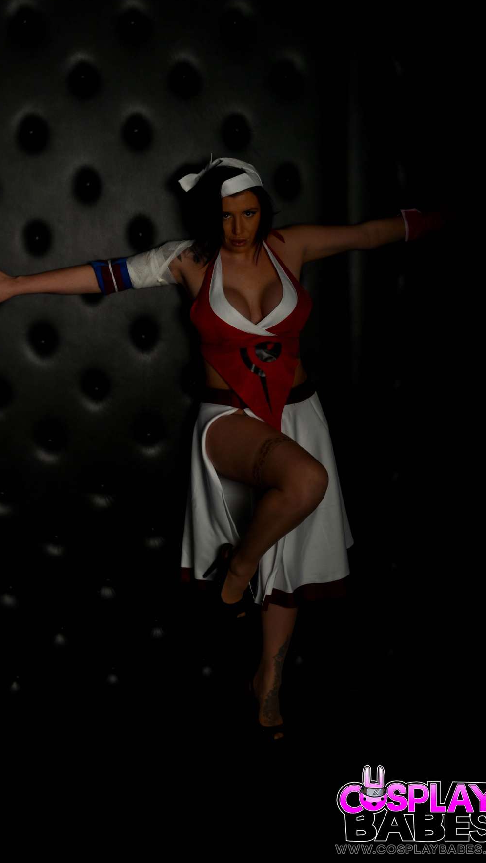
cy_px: 427
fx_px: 1066
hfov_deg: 25.7
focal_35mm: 47
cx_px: 233
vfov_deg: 44.1
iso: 200
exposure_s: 1/200
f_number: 11
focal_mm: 29
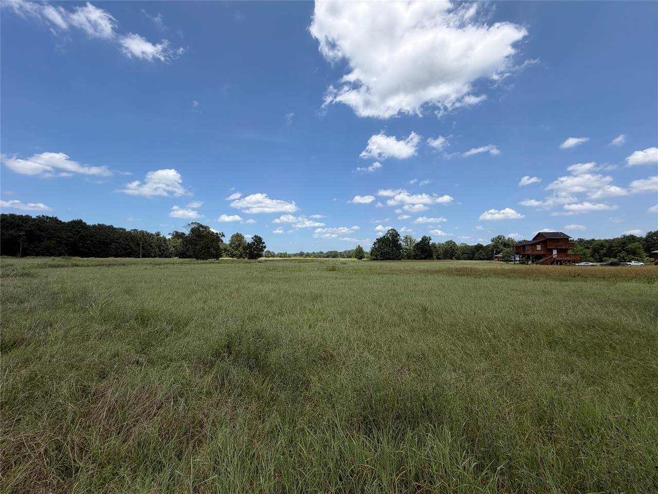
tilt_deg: +2.5
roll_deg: -0.1
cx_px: 329
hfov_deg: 102.1
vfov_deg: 85.7
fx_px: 266
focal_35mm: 14
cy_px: 247
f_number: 2.2
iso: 20
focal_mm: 2.22
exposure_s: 1/799
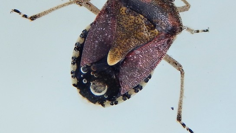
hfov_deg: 9.6
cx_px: 129
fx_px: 1402
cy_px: 34
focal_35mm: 224
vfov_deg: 5.4
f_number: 4.8
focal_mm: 23.4
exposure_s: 1/200
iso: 125
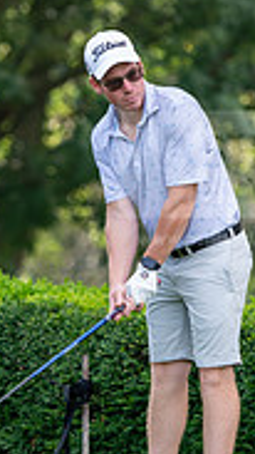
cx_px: 79
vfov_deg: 5.1
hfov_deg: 2.9
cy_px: 265
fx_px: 5118
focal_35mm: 426
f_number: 3.2
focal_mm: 165
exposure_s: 1/800
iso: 400
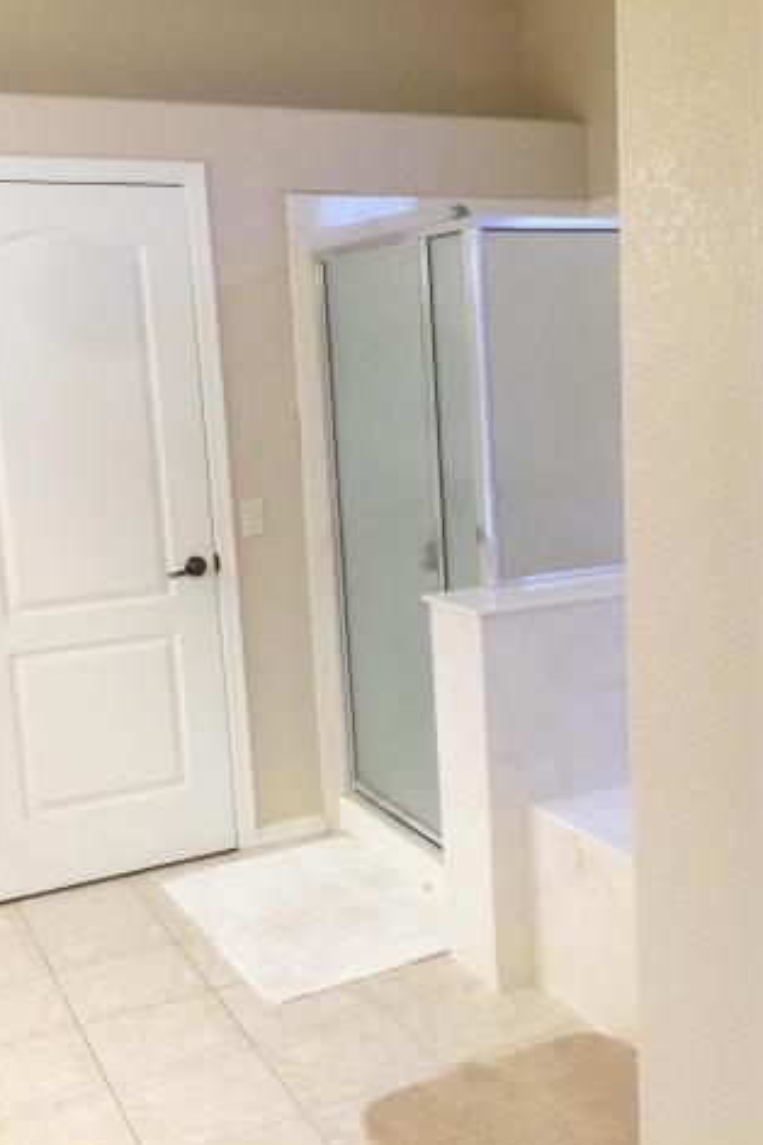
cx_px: 496
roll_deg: +1.7
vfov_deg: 47.4
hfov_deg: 32.4
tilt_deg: -8.3
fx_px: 1303
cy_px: 576
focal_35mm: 41
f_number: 2.2
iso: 50
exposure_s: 1/30
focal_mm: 4.15
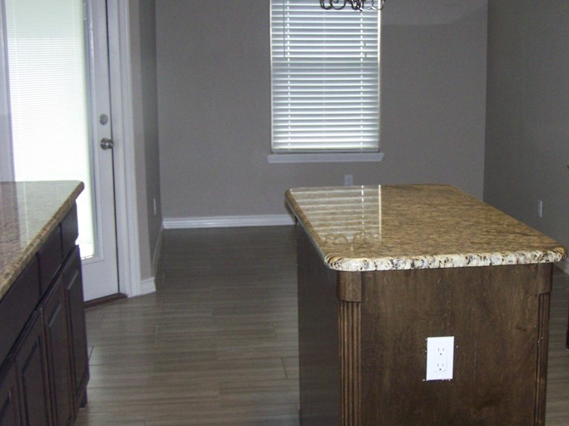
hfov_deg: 33.5
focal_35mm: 57
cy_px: 242
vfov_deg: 25.6
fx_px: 937
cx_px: 370
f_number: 2.8
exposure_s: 1/60
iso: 160
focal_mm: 6.3
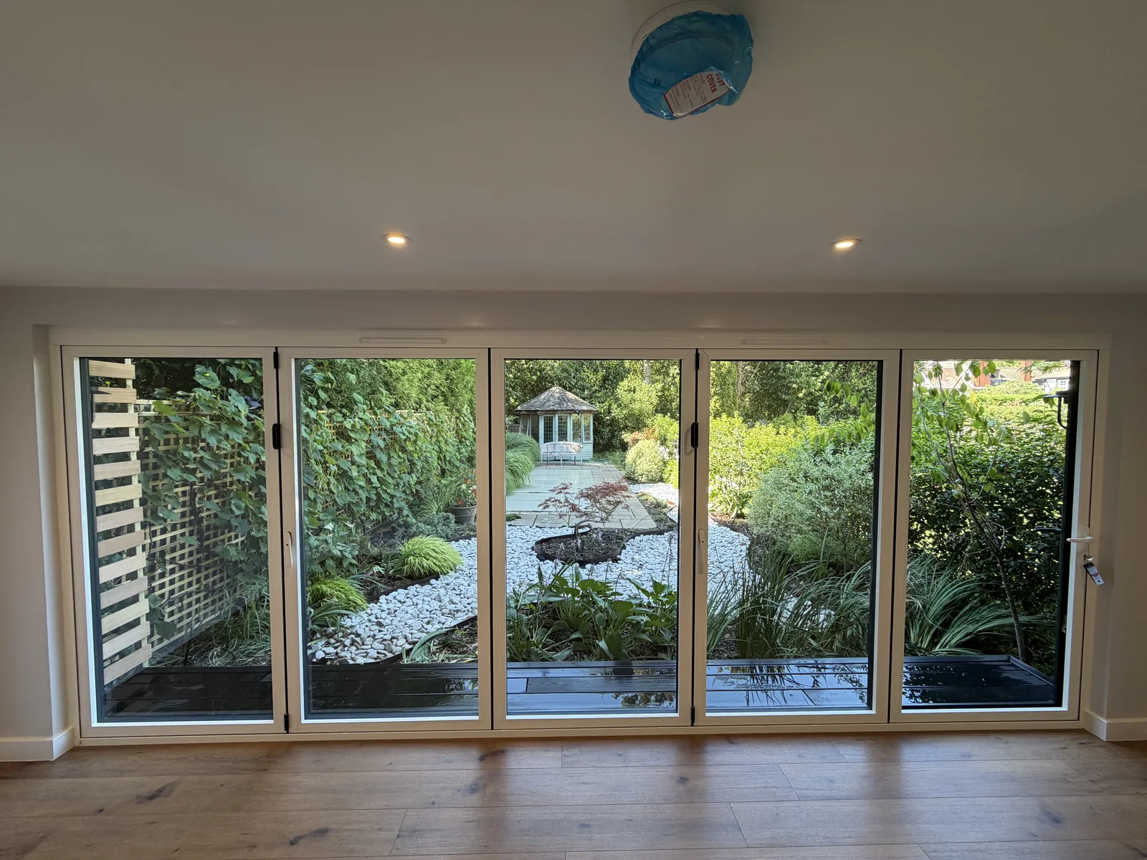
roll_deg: +0.2
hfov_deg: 102.1
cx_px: 574
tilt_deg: -2.4
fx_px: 464
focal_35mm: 14
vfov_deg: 85.7
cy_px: 430
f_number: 2.2
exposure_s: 1/100
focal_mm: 2.22
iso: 80
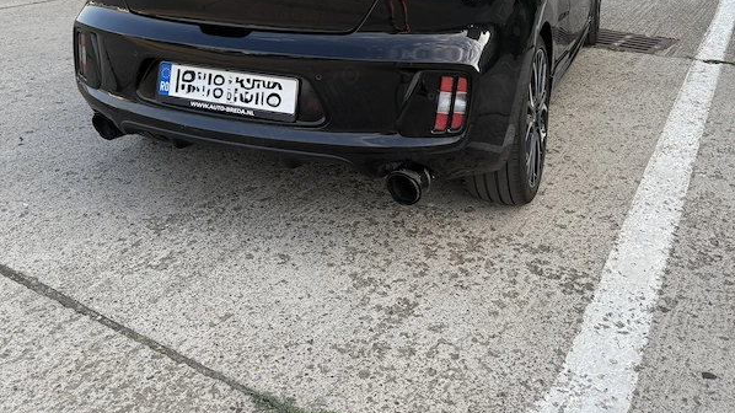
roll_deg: -2.4
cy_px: -26
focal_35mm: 35
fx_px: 682
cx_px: 368
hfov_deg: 56.6
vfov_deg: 30.6
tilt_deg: -7.8
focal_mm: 6.76
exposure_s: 1/677
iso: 100
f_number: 1.78
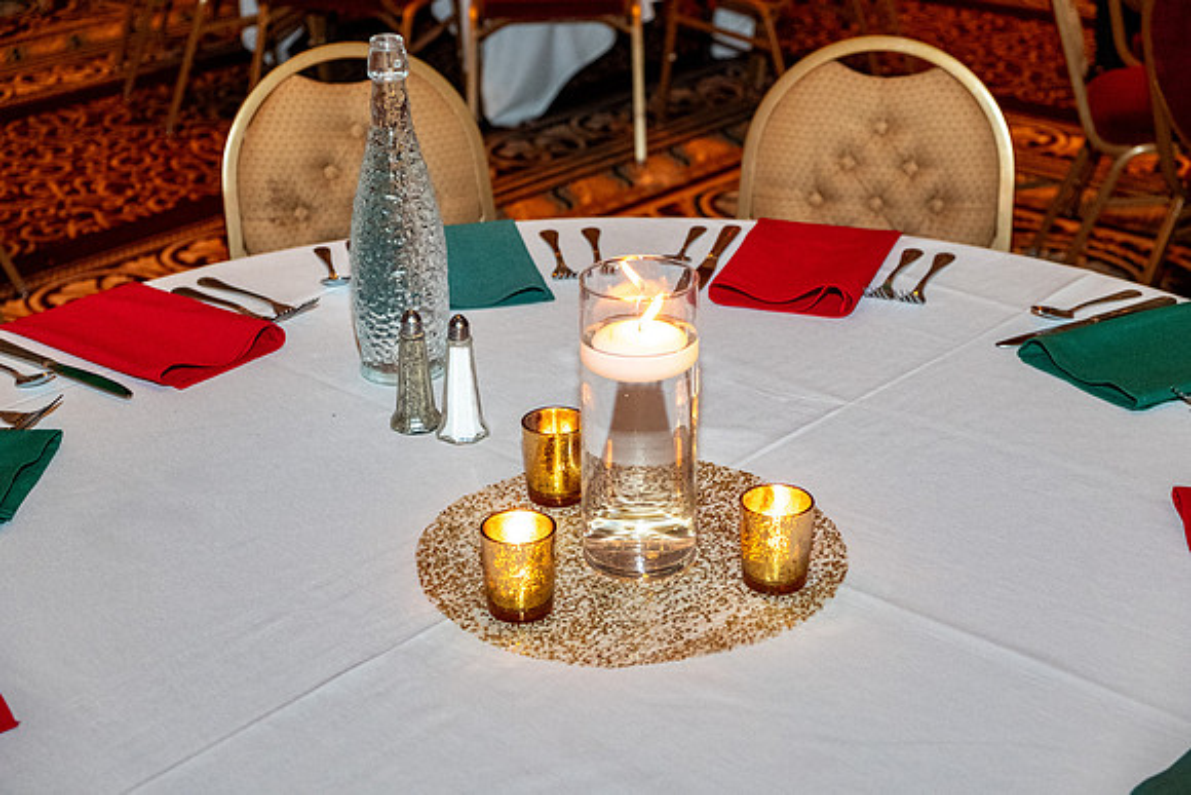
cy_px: 398
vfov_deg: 25.1
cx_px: 596
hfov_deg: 36.9
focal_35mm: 54
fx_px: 1787
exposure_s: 1/125
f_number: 3.6
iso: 2500
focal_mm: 35.8
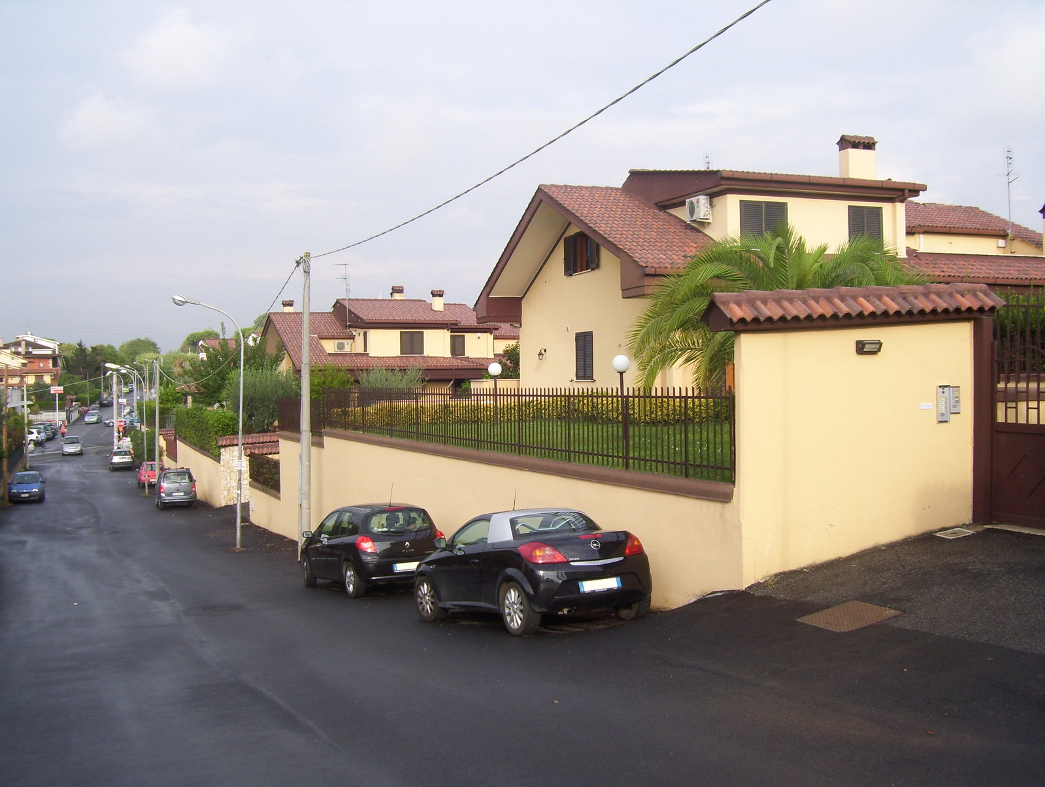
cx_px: 522
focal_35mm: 36
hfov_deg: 51.3
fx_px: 1088
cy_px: 394
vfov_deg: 39.7
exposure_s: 1/320
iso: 80
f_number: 4.8
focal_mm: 6
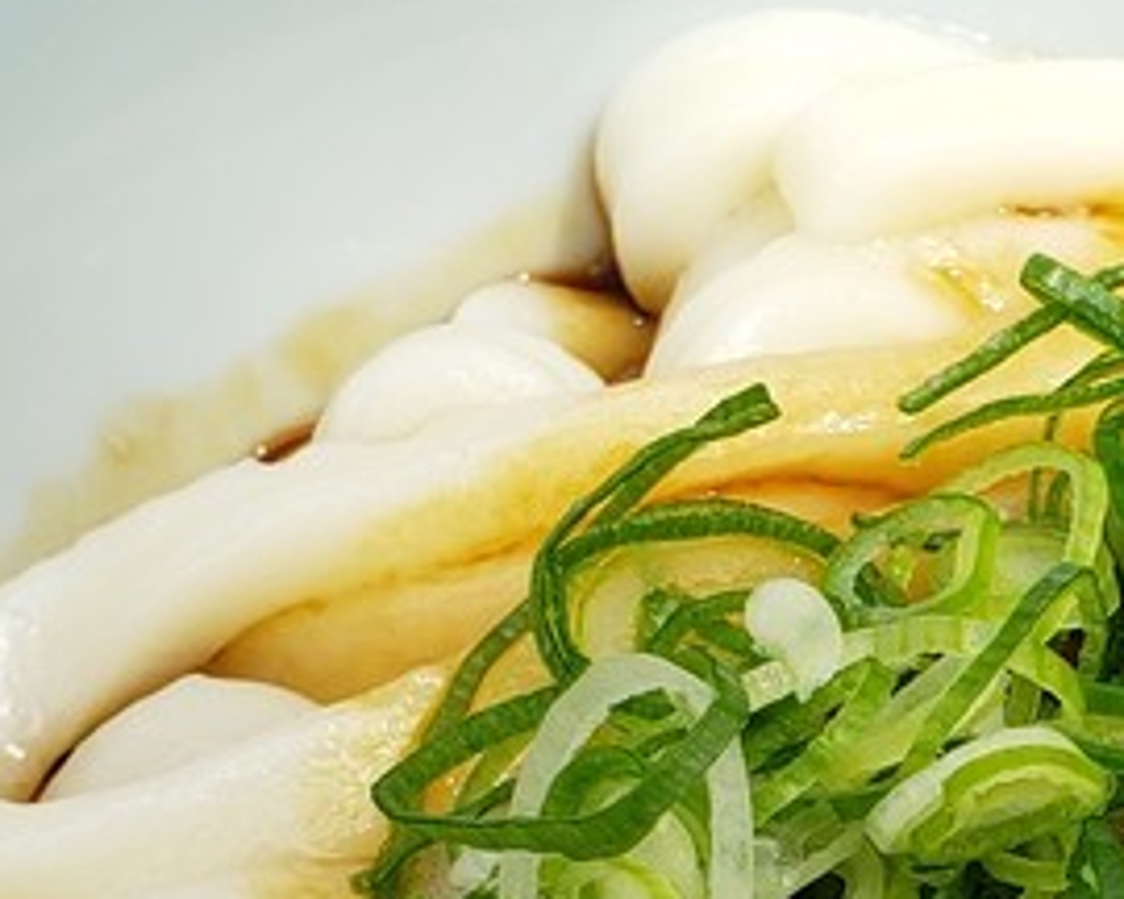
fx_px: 3759
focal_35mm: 113
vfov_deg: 13.4
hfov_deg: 16.7
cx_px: 1095
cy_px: 945
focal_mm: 4.3
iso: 50
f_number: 2.4
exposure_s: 1/781
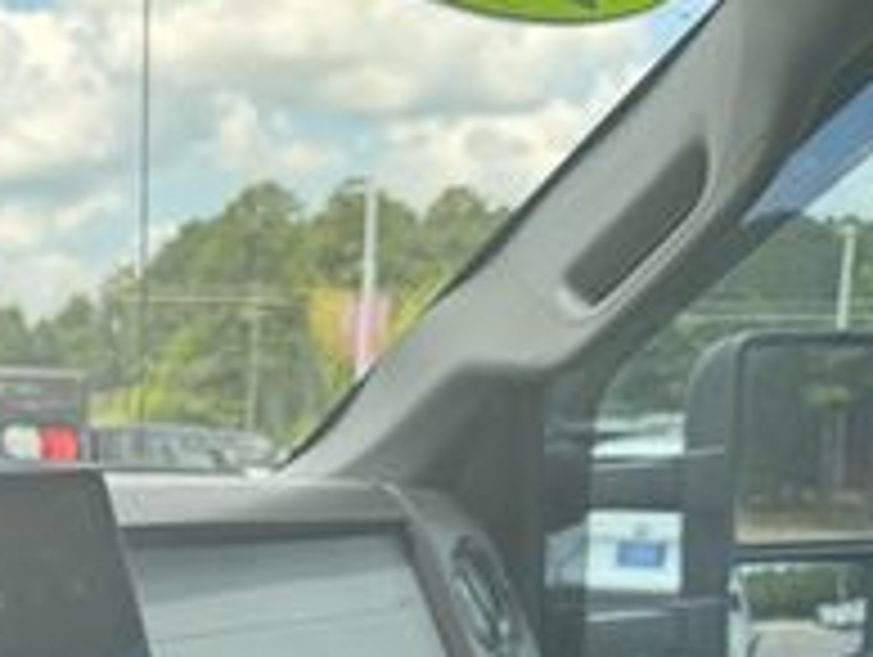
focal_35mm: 79
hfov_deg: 22.9
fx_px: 1995
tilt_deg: -13.8
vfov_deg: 17.4
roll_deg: +0.7
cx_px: -140
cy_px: 891
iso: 80
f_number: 1.78
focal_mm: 6.76
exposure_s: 1/417
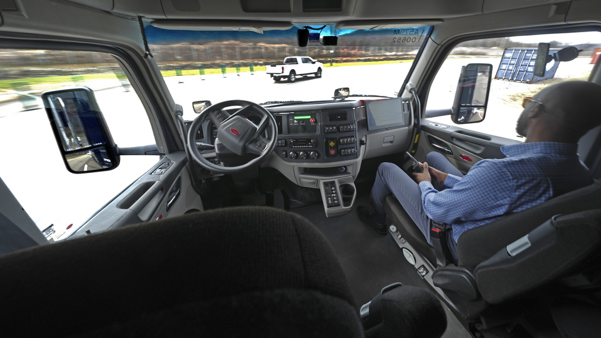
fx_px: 207
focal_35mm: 13
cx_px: 308
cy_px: 131
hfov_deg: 110.8
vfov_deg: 77.3
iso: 125
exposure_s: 1/13
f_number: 9
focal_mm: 12
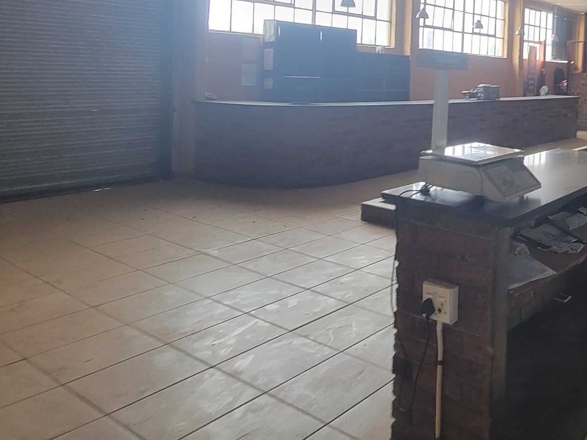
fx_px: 475
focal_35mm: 28
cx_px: 567
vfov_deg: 46.8
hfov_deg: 52.5
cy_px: 81
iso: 250
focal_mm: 2.2
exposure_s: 1/60
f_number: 2.2
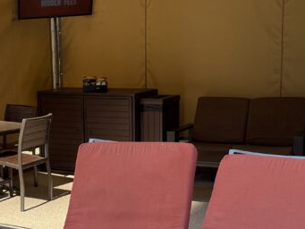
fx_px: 635
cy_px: 174
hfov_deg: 26.6
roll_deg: +1.7
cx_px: 73
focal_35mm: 72
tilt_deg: -11.1
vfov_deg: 20.3
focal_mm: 6.76
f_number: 1.78
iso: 80
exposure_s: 1/1855
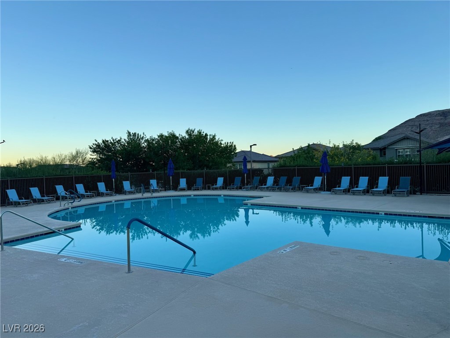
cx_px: 225
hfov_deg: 71.6
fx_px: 312
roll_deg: +2.6
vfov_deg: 56.8
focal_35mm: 24
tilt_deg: -0.4
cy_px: 169
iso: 80
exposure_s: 1/1211
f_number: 1.78
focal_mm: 6.76
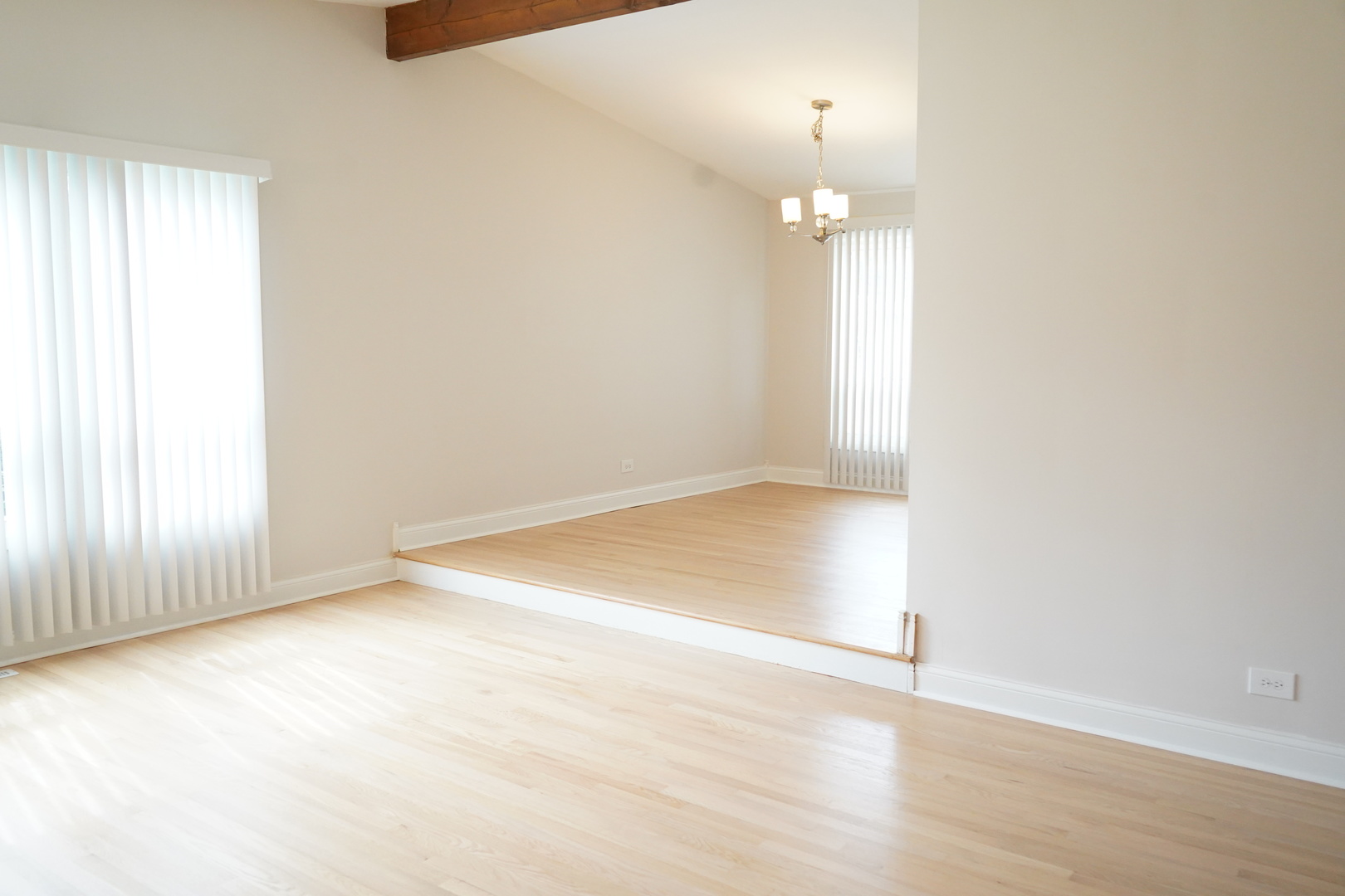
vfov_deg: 46.4
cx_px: 672
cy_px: 448
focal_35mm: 28
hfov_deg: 65.5
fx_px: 1046
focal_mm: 28
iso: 6400
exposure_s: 1/640
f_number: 5
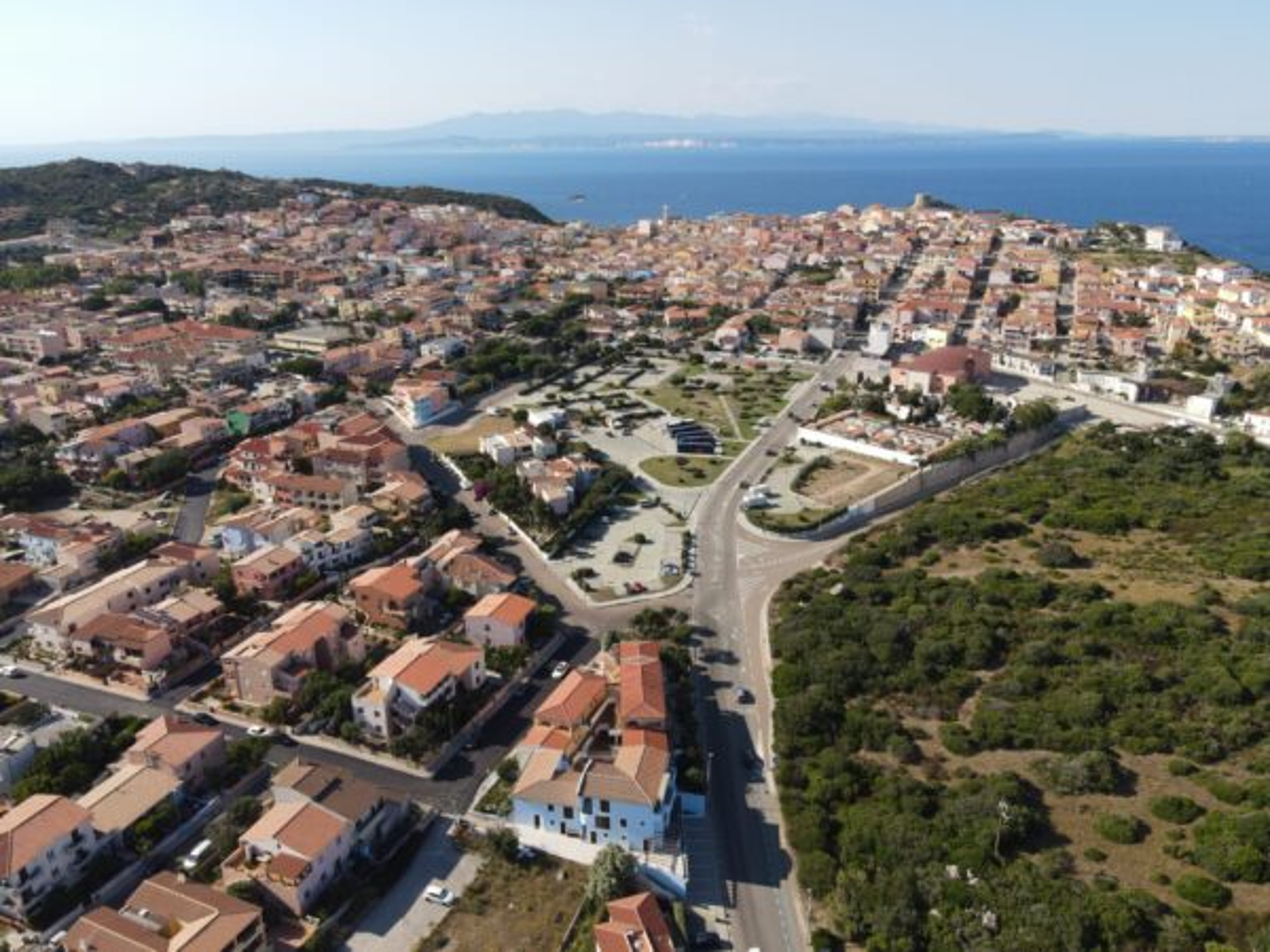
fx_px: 881
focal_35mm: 24
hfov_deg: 71.6
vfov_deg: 56.8
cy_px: 476
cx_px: 635
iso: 100
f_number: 2.8
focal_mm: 4.5
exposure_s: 1/640
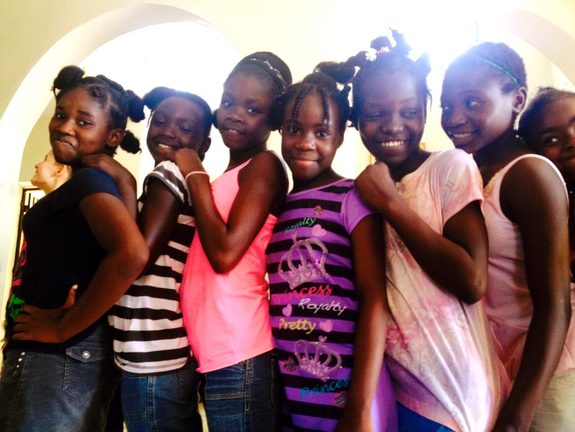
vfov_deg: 40.7
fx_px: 581
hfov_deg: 52.6
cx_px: 288
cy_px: 216
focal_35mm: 35
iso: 125
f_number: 2.4
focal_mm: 4.28
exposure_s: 1/20
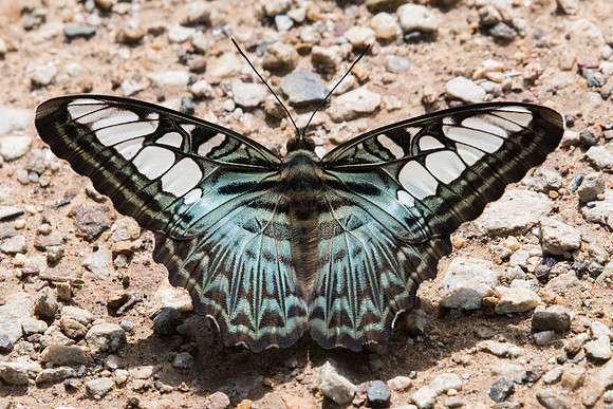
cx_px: 345
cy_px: 230
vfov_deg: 1.9
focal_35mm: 738
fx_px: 12573
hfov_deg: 2.8
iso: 800
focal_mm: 400
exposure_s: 1/500
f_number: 11
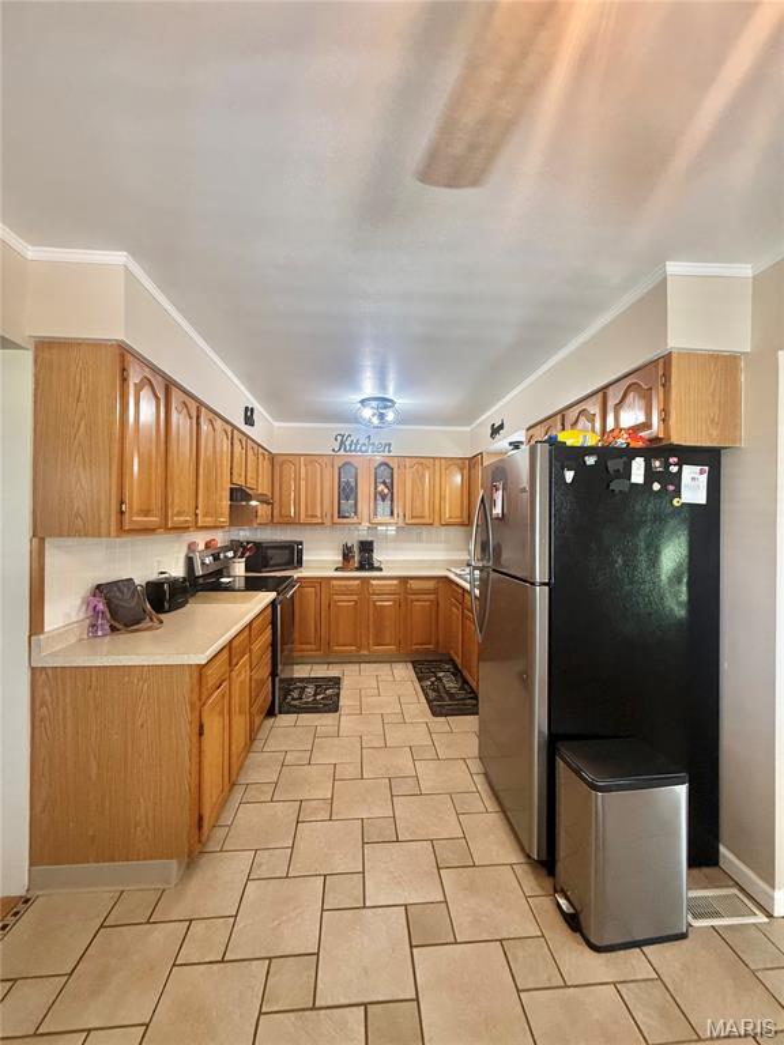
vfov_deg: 102.1
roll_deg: -0.9
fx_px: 423
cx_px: 392
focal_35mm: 14
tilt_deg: +0.4
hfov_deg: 85.7
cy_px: 522
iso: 400
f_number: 2.2
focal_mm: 2.22
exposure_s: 1/120
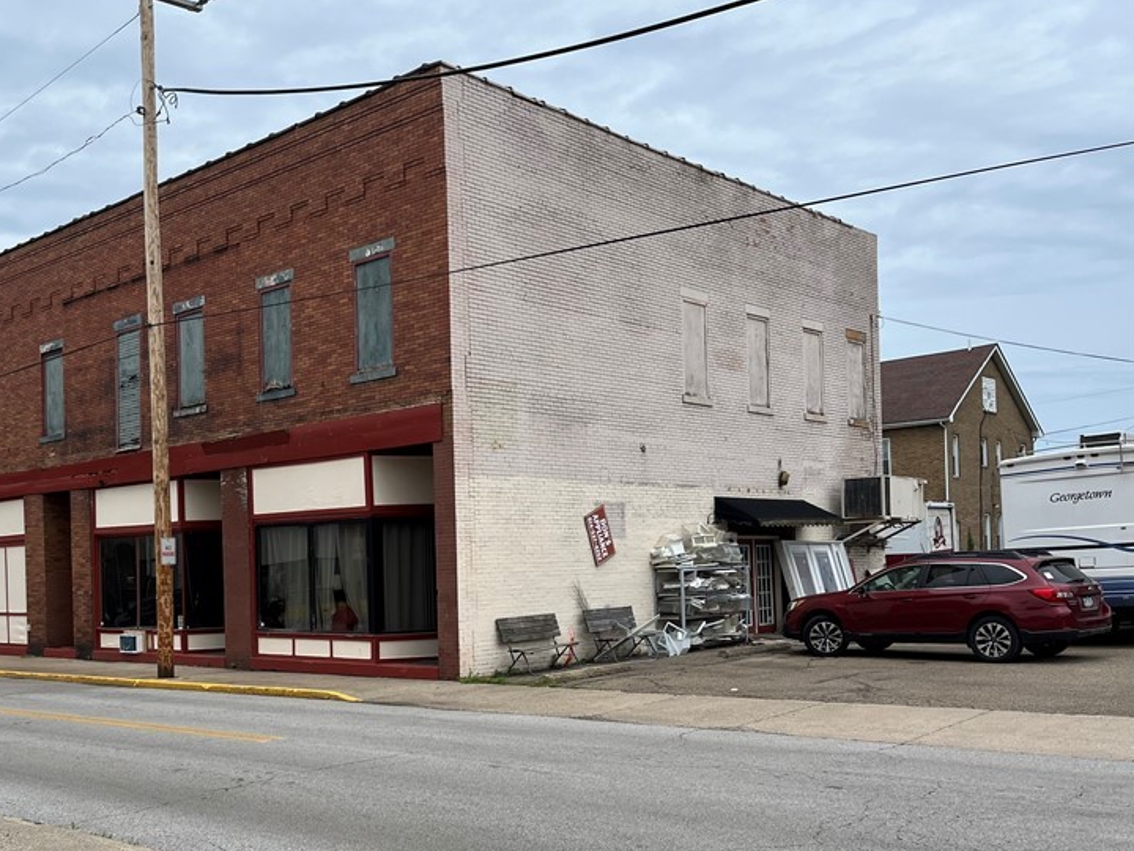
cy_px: 547
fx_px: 1212
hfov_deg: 48.8
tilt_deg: +1.8
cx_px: 332
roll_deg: +1.1
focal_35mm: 37
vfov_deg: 38.3
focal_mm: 5.1
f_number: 1.6
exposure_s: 1/4484
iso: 50
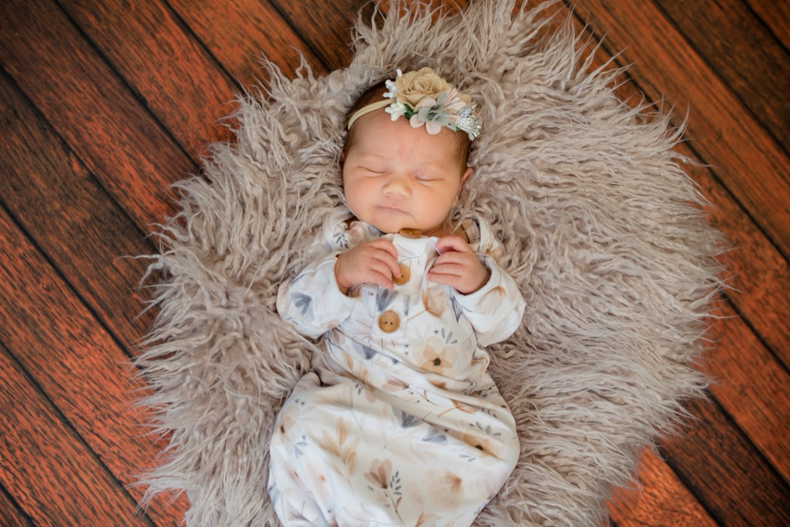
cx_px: 395
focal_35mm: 35
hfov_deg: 54.4
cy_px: 264
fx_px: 768
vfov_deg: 37.9
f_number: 2.5
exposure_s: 1/160
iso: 200
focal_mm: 35
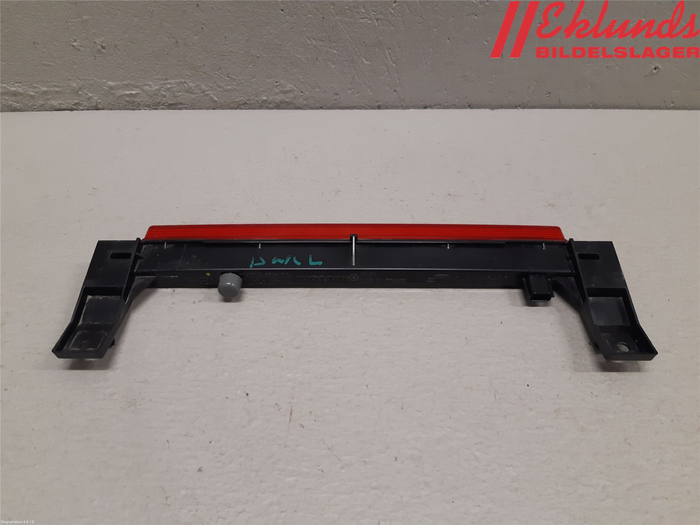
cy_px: 262
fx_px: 526
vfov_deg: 53.1
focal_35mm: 26
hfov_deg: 67.3
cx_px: 350
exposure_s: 1/50
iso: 100
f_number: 1.7
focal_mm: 3.93
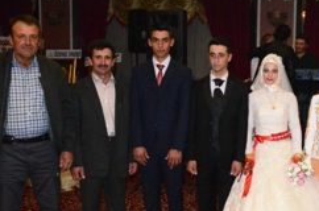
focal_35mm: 50
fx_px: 442
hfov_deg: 37.7
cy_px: 136
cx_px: 273
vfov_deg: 26.7
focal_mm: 18
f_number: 8
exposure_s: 1/60
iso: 6400
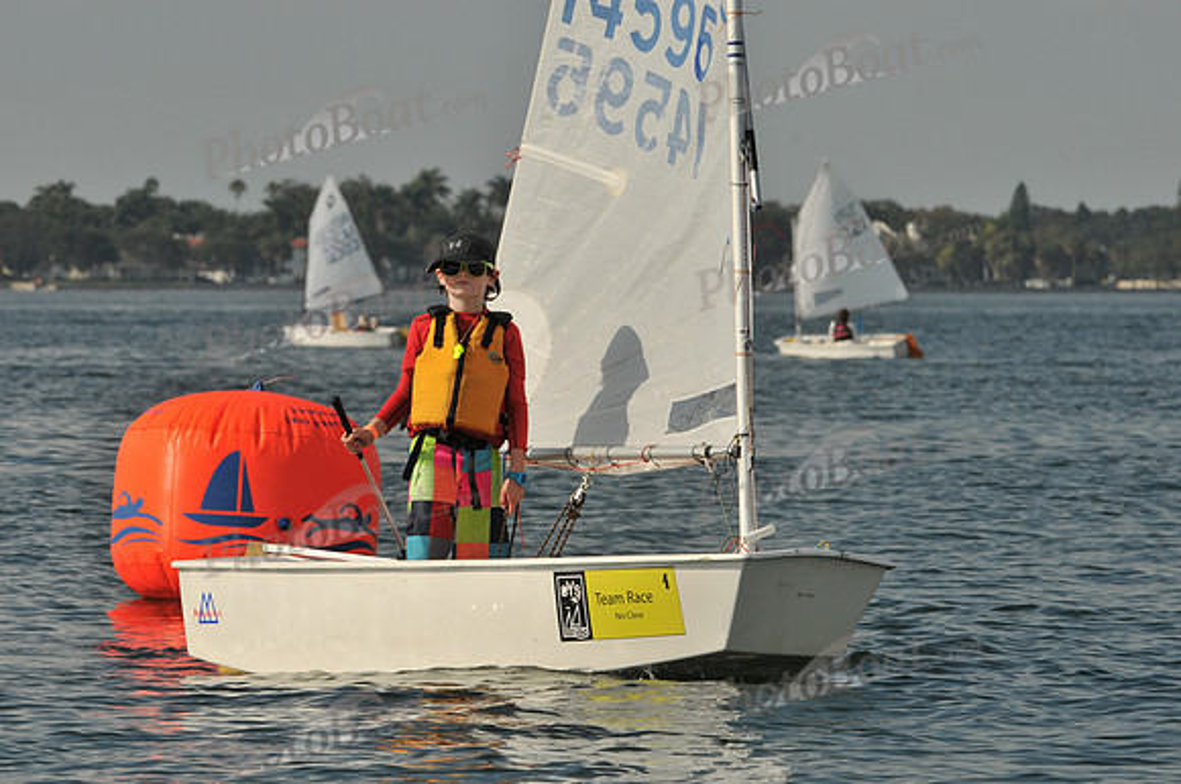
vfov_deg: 4.2
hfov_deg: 6.3
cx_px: 590
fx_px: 10811
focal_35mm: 330
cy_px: 392
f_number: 11
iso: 200
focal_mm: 220
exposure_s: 1/640
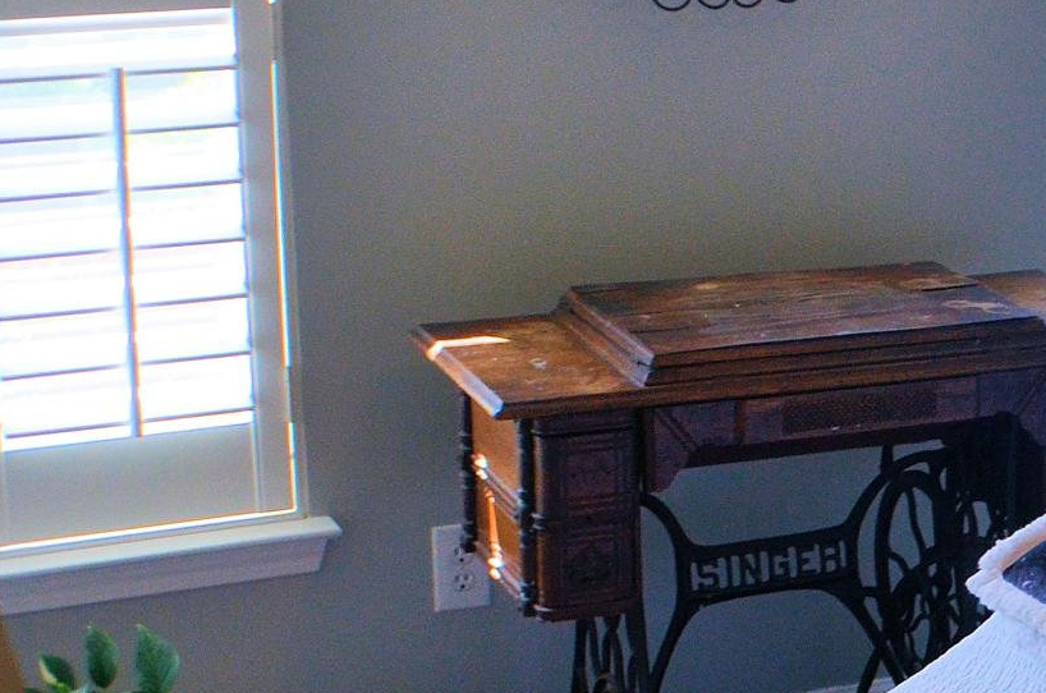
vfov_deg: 11.3
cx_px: 1441
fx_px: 3509
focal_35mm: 121
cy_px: 200
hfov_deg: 15.9
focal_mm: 22
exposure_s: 1/125
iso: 400
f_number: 5.6
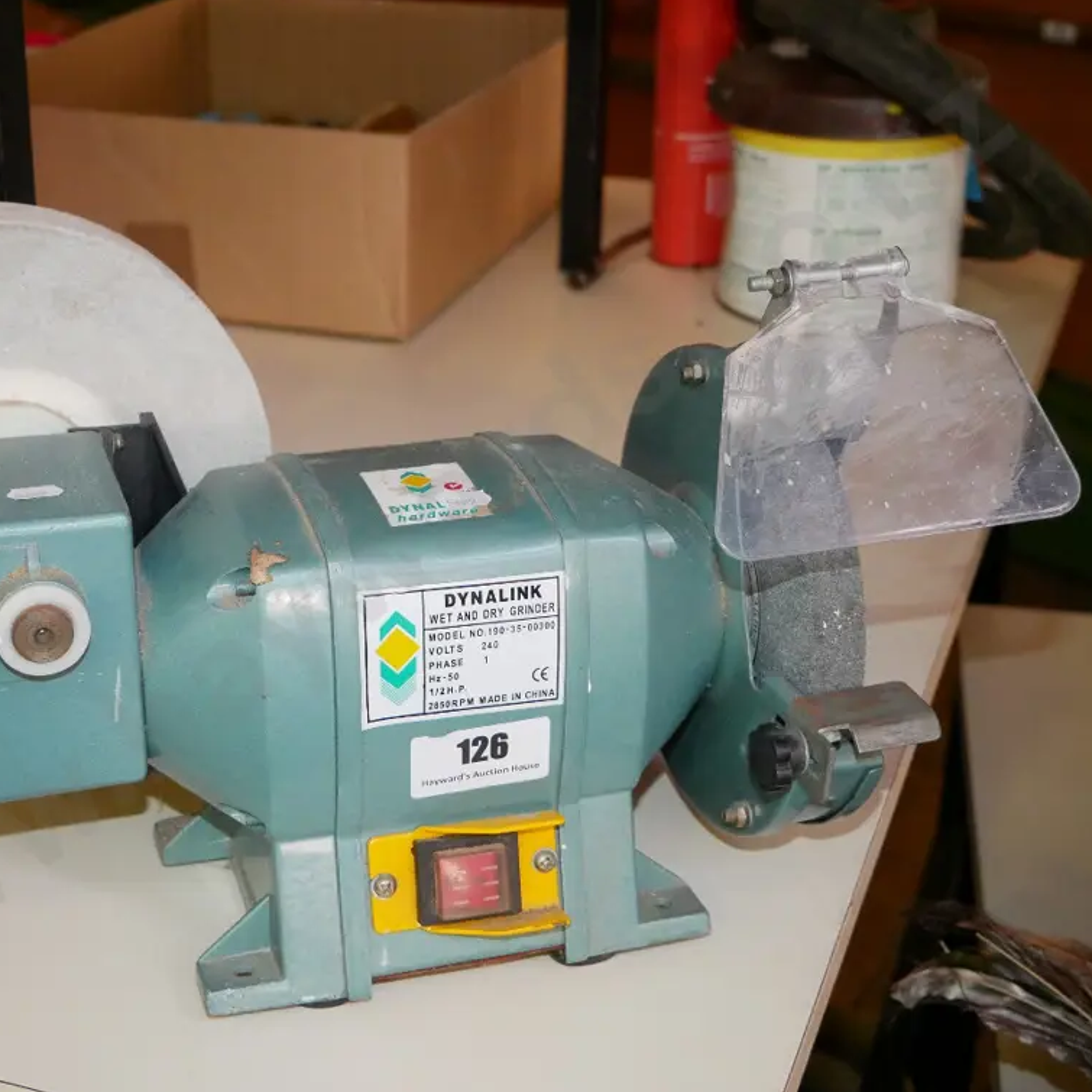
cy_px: 550
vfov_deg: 28.6
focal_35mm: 60
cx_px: 402
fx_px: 2141
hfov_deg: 28.5
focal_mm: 25
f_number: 4.5
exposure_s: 1/125
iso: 3200
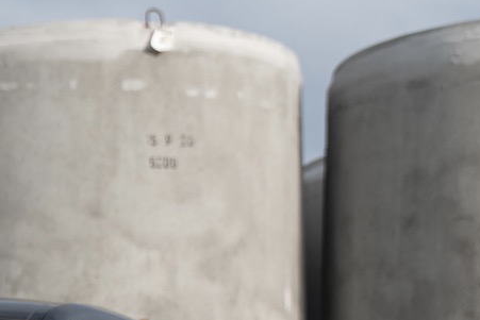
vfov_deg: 6.9
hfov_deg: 10.2
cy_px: 645
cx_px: -337
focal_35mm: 192
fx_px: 2561
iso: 100
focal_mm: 36
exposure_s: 1/640
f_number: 2.8
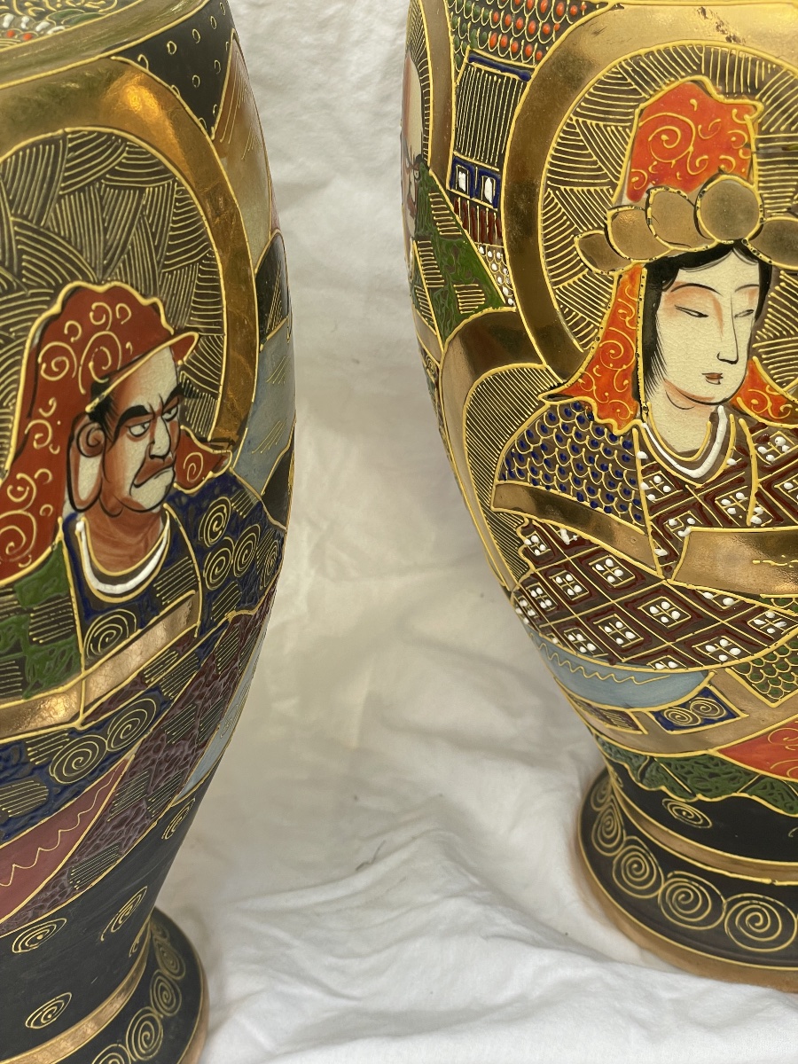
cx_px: 399
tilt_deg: -31.9
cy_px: 532
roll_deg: +1.4
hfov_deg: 28.0
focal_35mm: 52
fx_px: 1598
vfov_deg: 36.8
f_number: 2
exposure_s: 1/114
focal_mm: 6
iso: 25
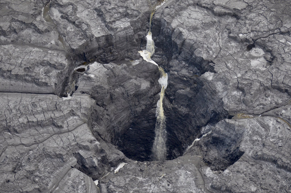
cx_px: 146
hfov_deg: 8.9
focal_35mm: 232
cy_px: 96
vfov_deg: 5.9
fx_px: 1876
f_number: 4.8
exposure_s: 1/640
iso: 400
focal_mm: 155
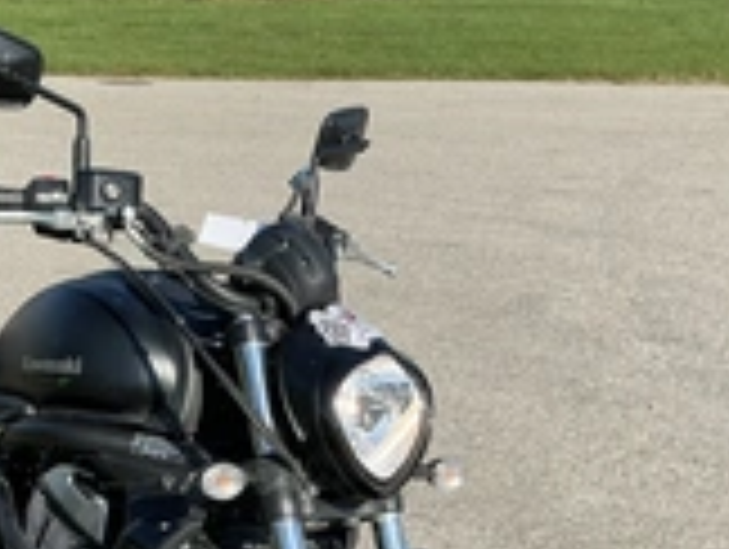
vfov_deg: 20.4
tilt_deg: -24.1
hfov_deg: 27.6
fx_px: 1455
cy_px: 594
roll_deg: -2.7
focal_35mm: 69
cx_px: 148
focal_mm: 3
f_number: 1.8
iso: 25
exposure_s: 1/1490
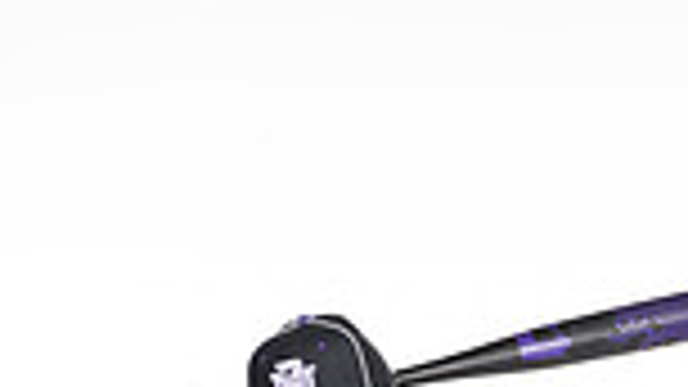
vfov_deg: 7.4
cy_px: 932
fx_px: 2809
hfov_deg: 14.0
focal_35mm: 154
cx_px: 418
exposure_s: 1/250
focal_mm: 50
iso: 250
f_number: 5.6
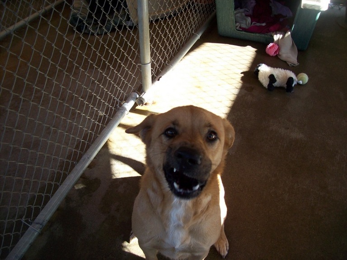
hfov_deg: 51.4
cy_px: 130
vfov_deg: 39.6
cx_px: 174
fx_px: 361
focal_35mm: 36
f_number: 2.7
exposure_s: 1/142
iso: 80
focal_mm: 6
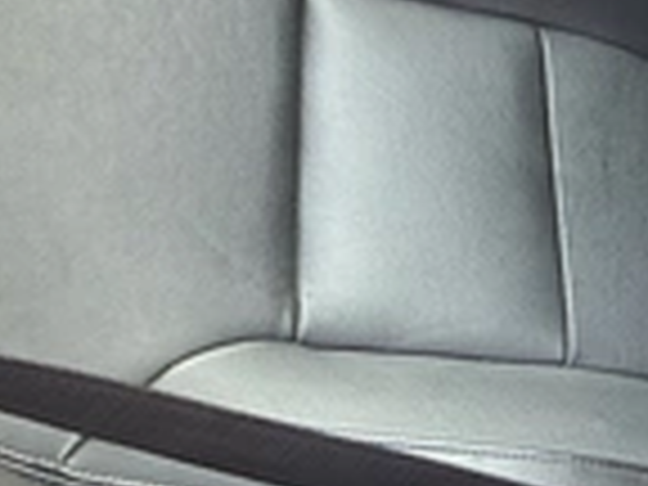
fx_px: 1460
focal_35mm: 78
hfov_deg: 23.3
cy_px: -27
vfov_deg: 18.3
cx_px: 734
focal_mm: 3
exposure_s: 1/122
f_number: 1.8
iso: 32
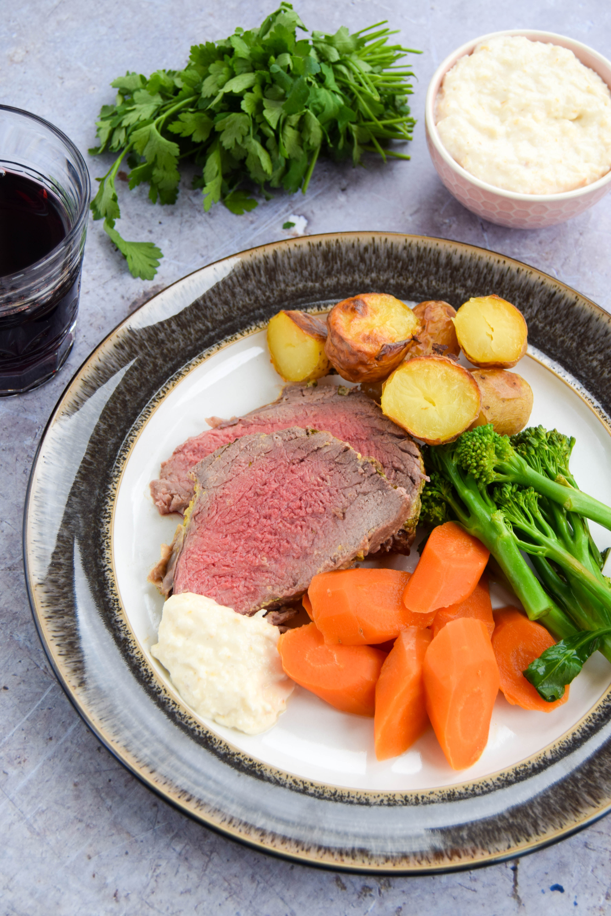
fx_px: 1756
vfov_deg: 29.2
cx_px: 306
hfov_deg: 19.7
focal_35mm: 69
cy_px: 458
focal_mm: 46
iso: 200
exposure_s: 1/160
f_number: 5.6
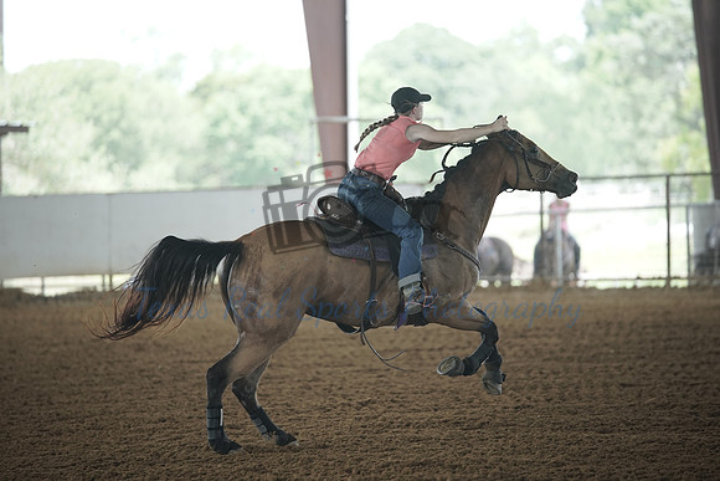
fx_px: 4001
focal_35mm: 200
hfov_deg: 10.3
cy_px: 240
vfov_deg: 6.9
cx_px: 360
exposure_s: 1/1250
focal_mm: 200
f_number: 2.8
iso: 1600
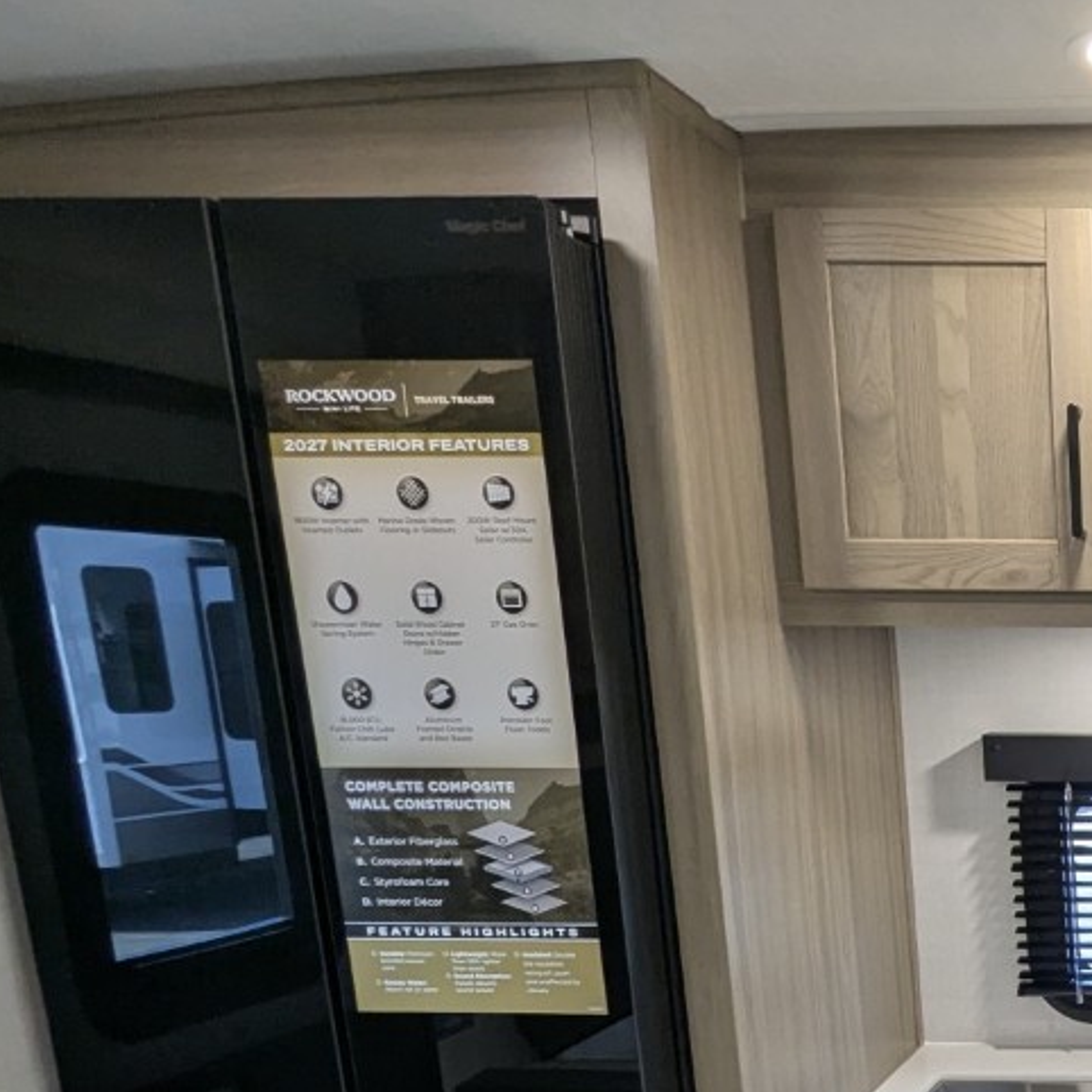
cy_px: 965
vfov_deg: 38.4
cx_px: 1351
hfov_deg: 32.7
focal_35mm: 41
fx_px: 1463
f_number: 2.2
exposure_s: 1/44.1
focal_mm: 2.35
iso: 62
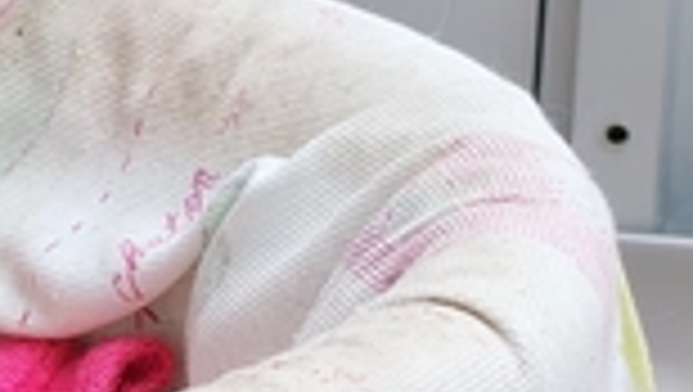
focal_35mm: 258
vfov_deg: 4.7
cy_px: 518
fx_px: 4746
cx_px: -531
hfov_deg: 8.1
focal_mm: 6.12
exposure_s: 1/100
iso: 64
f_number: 1.9
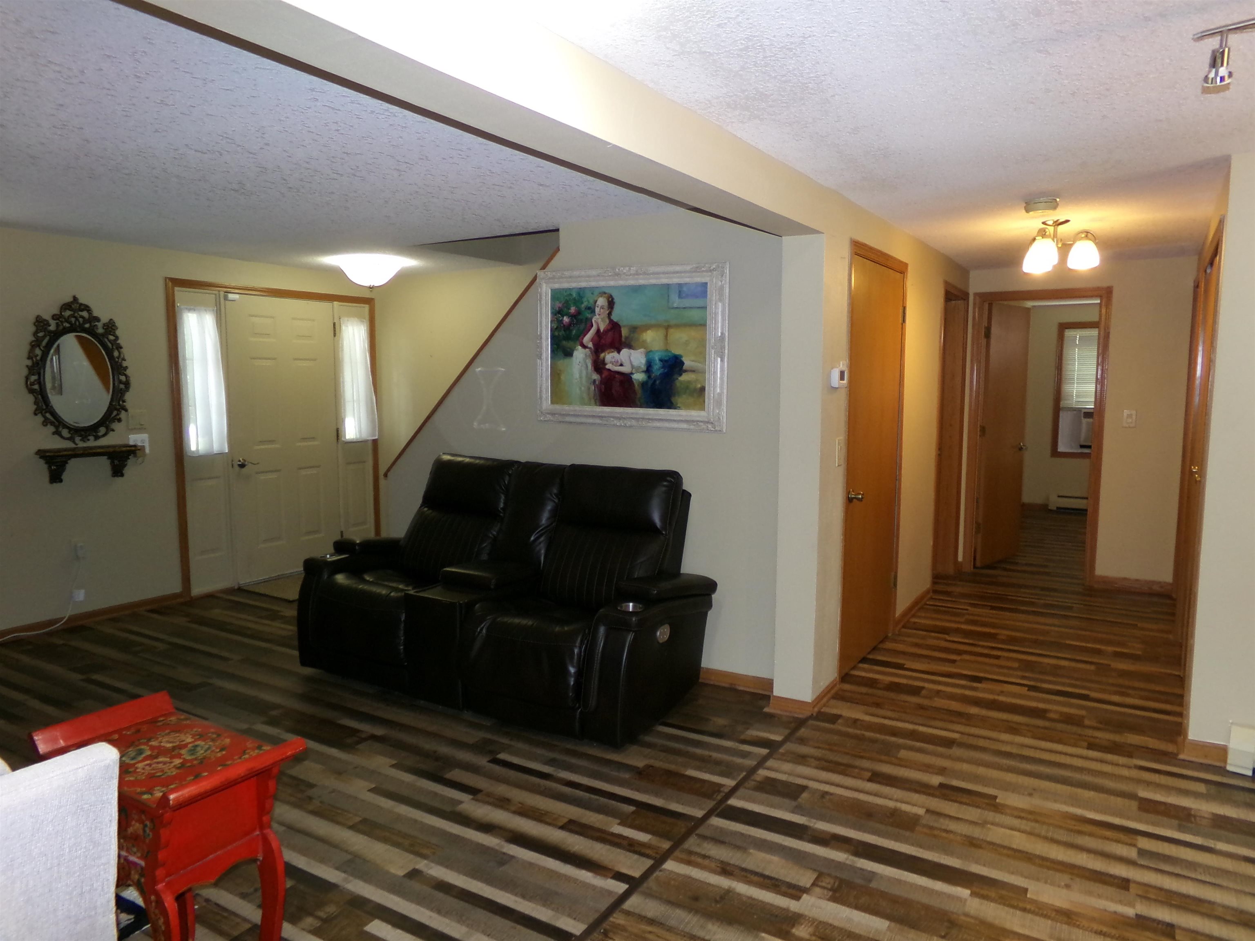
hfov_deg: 71.6
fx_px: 870
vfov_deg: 56.8
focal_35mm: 24
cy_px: 470
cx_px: 628
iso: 277
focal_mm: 4.3
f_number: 3.7
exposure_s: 1/34
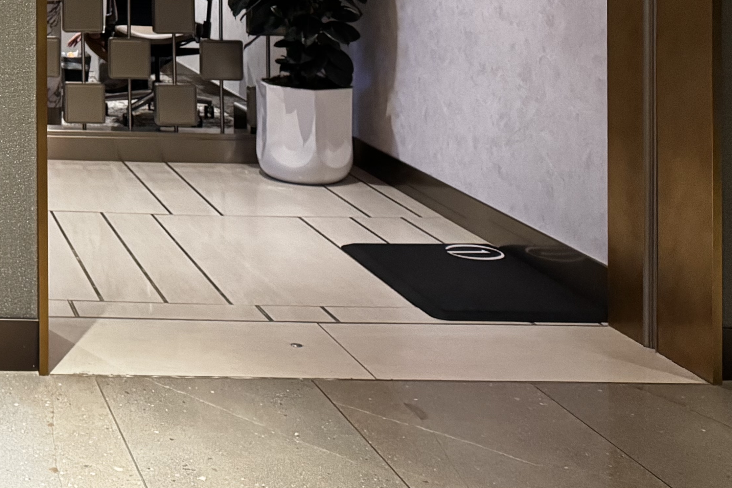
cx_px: -163
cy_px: -134
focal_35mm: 64
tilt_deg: +0.3
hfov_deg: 27.4
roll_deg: -0.5
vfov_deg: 19.7
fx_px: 1301
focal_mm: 6.76
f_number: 1.78
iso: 640
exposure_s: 1/40
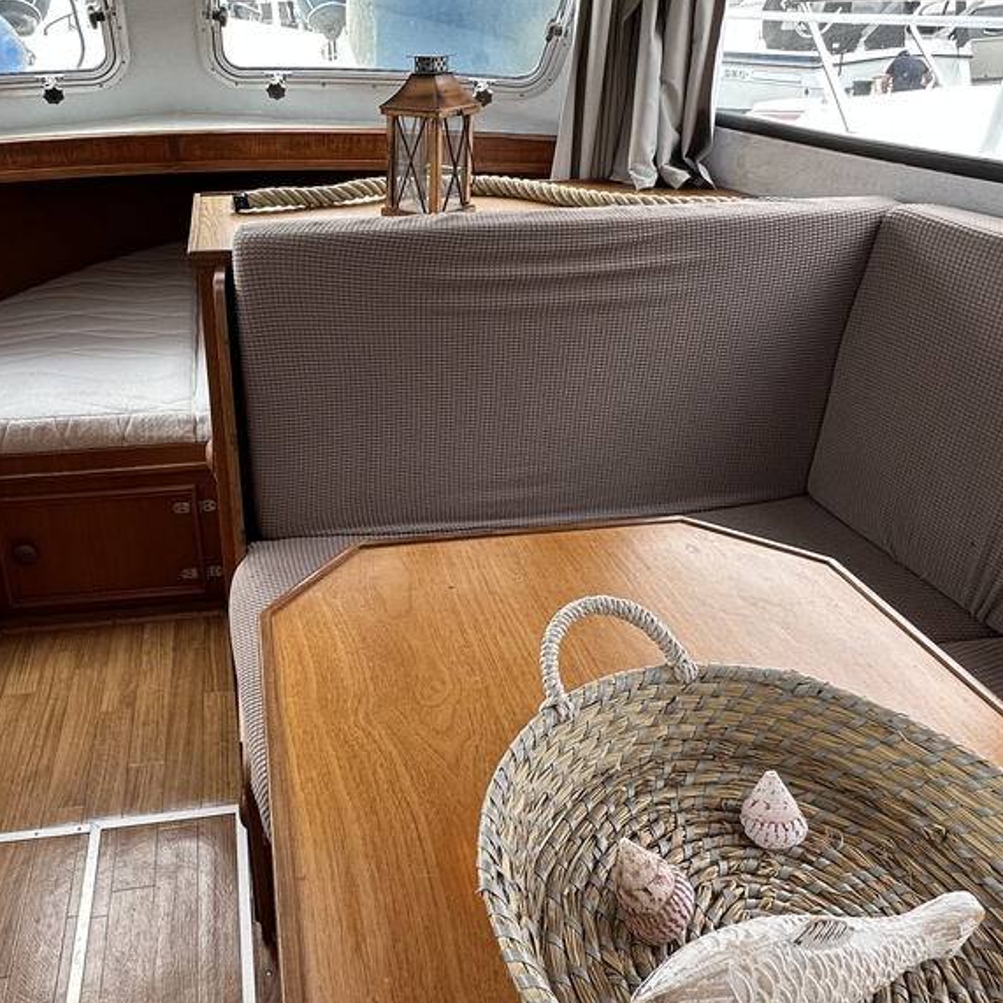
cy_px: 446
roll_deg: +3.1
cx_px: 346
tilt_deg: -25.2
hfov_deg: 59.7
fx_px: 852
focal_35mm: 26
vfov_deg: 60.8
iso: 40
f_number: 2.2
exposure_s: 1/151
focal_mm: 2.22
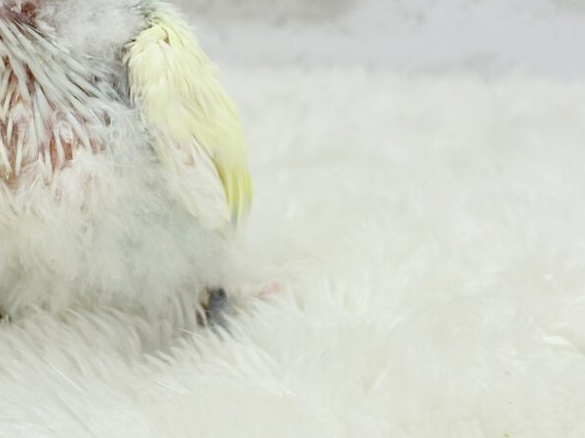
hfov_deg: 18.4
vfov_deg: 14.0
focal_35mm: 104
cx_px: 10
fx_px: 1758
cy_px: 10
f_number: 1.6
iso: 50
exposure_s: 1/100
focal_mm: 5.96
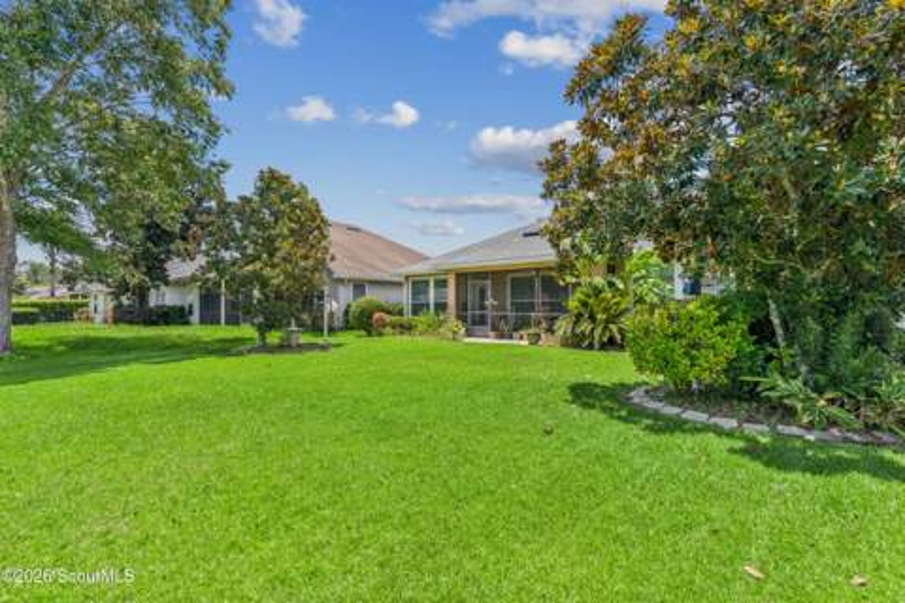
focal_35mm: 17
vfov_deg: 70.4
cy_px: 302
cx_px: 452
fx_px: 427
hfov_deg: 93.3
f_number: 8
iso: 250
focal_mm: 17
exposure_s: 1/320
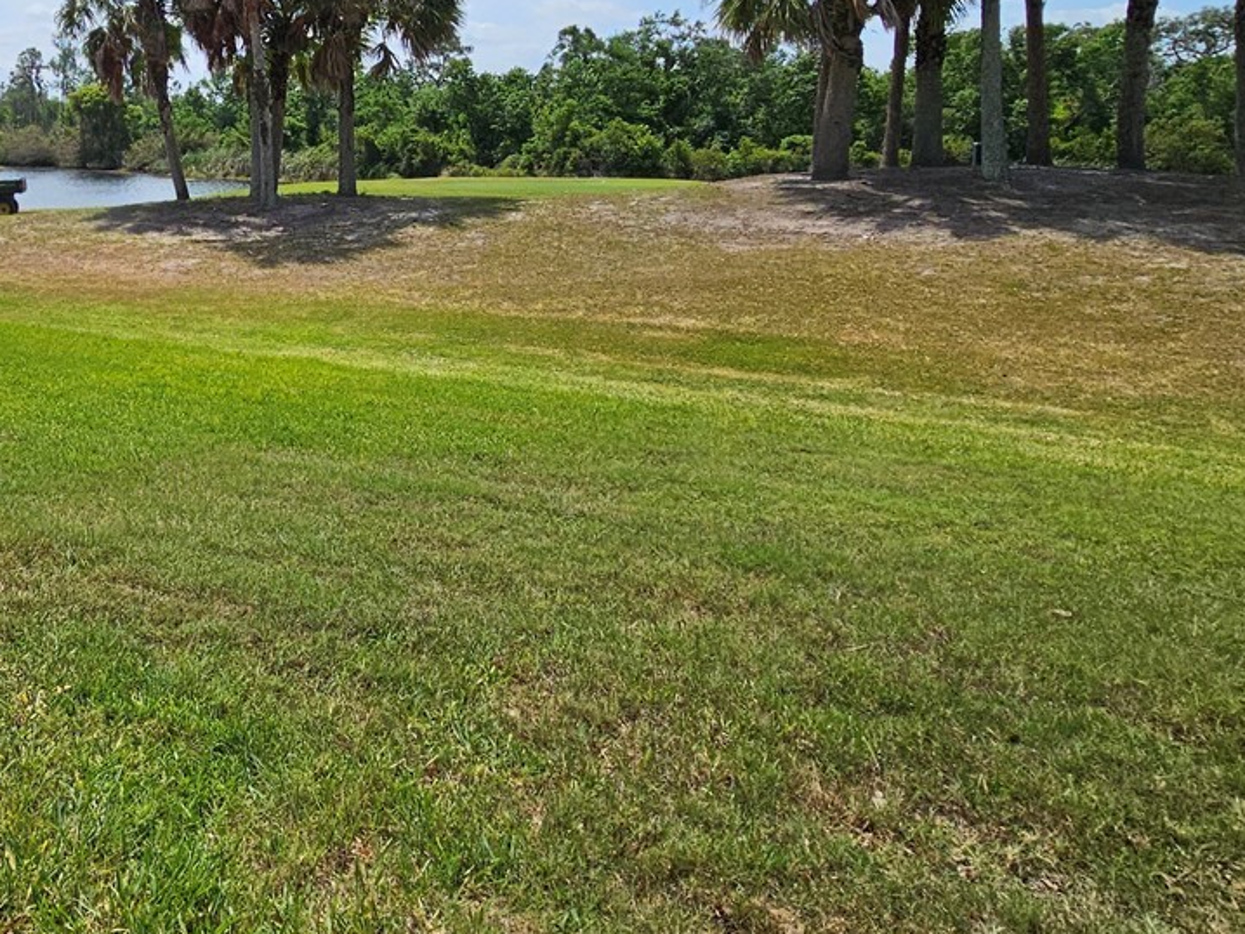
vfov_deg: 45.6
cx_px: 109
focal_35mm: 29
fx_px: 1043
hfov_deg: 53.4
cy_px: 175
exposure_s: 1/4244
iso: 50
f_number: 2.2
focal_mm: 2.2
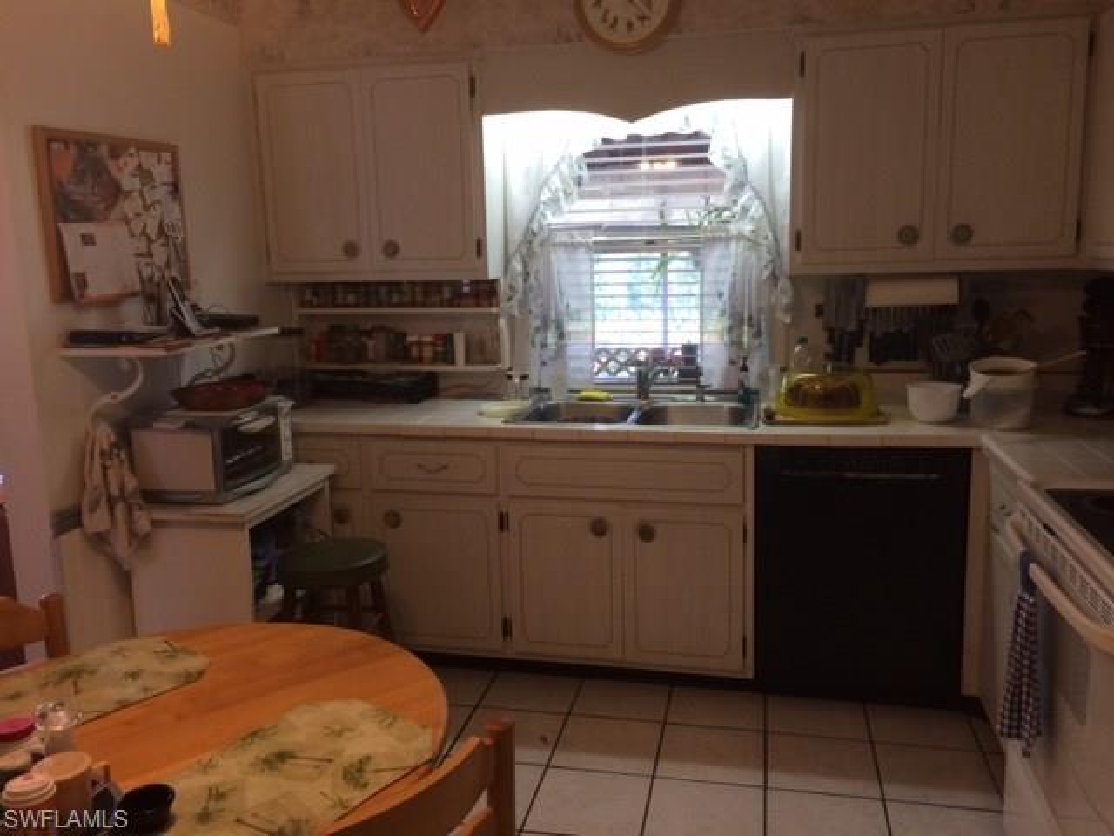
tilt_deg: -10.5
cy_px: 418
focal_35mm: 29
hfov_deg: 61.7
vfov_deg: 48.2
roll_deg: +1.7
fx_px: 933
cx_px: 557
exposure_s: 1/30
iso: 80
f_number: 2.2
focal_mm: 4.15
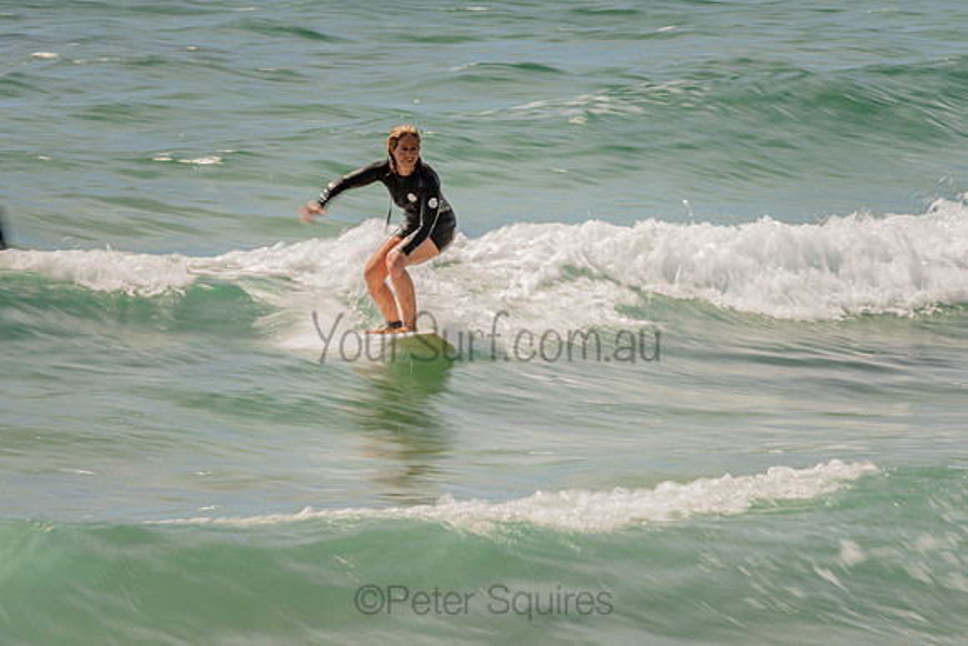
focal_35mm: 613
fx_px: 16487
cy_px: 282
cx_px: 423
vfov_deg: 2.2
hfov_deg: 3.4
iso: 64
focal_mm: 500
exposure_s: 1/20
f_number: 18
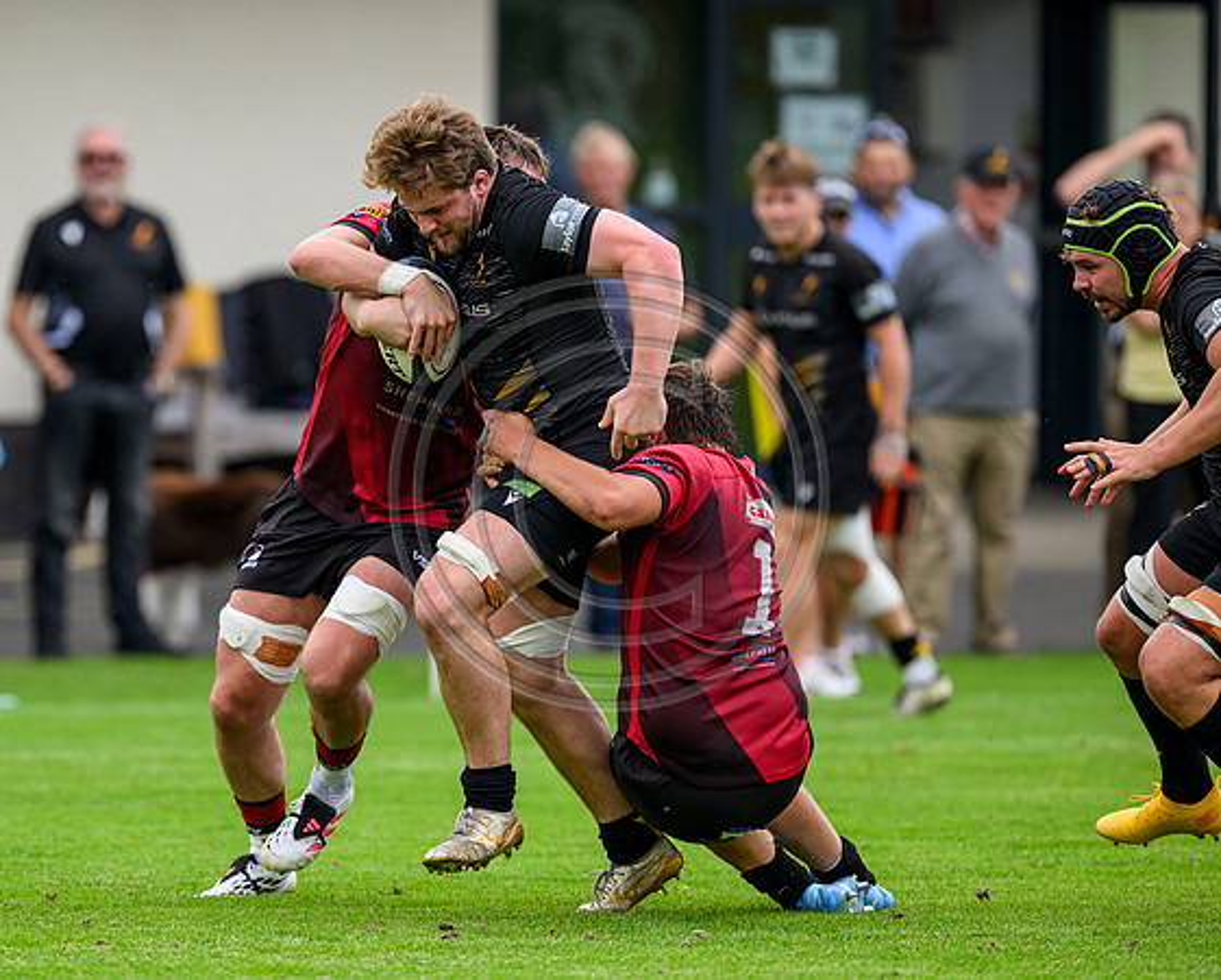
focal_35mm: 481
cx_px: 437
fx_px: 17412
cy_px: 457
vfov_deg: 3.2
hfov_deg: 4.0
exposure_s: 1/2000
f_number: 3.5
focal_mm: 400
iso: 500
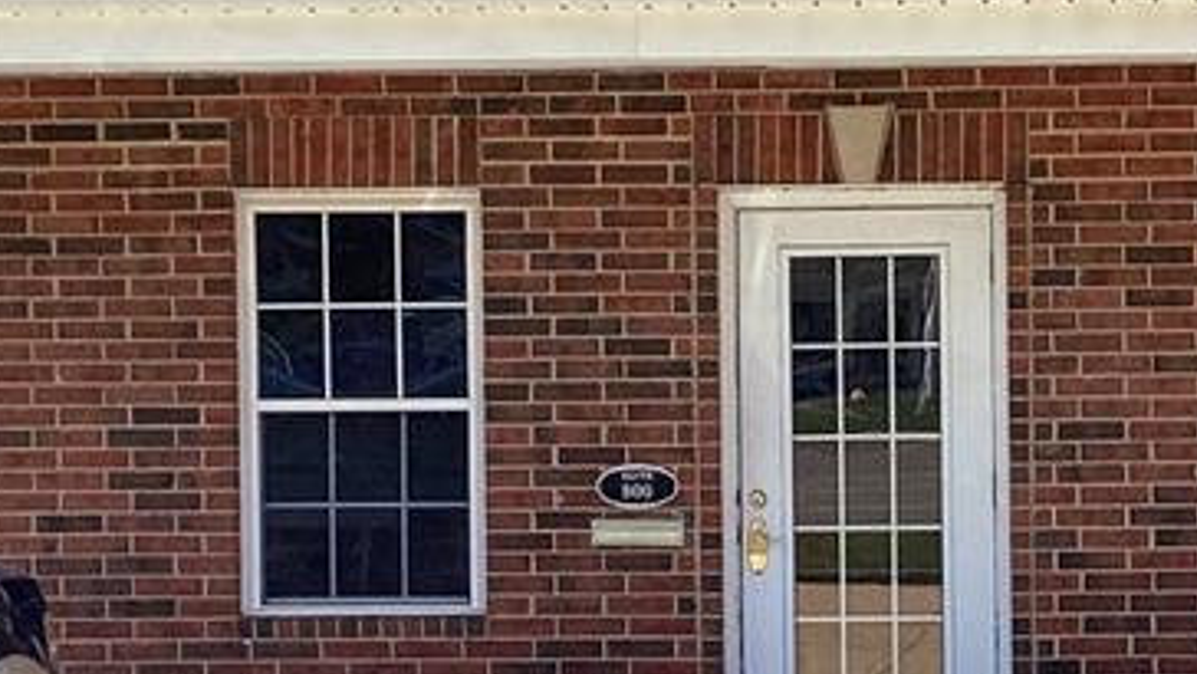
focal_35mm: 95
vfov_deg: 12.7
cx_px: 924
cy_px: 411
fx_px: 3016
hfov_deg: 22.2
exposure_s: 1/1131
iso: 25
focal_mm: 3.3
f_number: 2.4
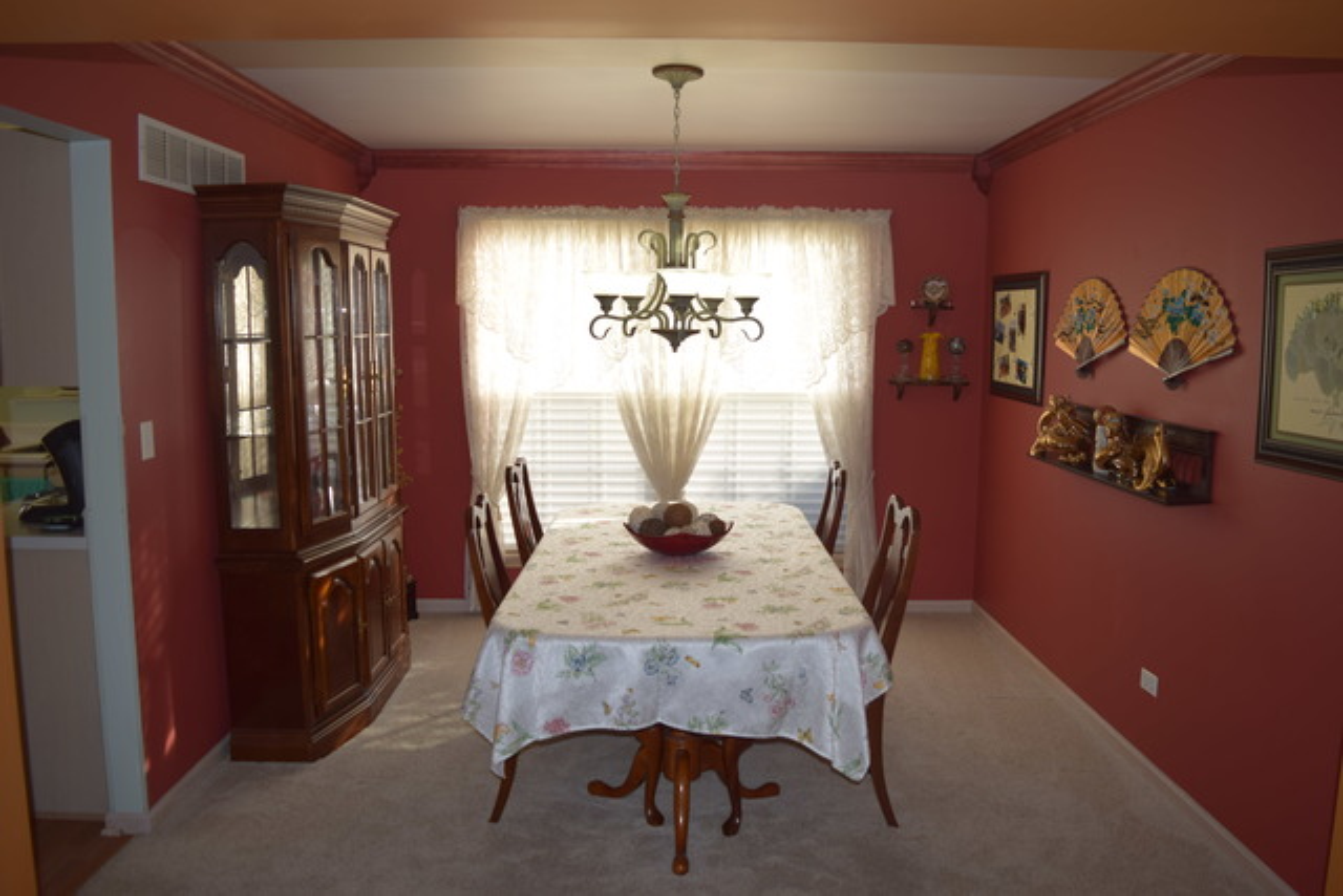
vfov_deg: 48.0
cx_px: 672
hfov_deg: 67.4
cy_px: 448
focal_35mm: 27
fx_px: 1007
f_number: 3.5
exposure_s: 1/60
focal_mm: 18
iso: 110
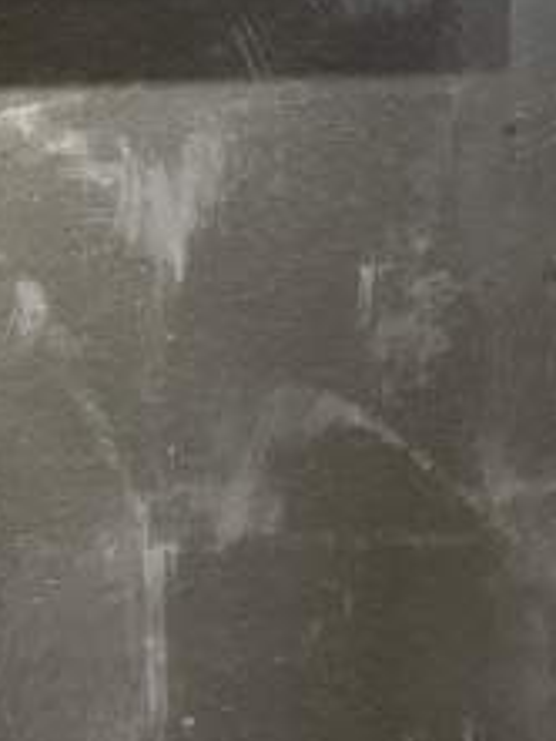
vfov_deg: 12.7
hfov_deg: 10.5
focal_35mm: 141
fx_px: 3017
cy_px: -604
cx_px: 362
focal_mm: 5.1
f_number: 1.6
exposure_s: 1/100
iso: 80
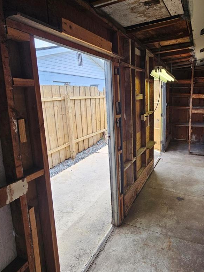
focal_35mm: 20
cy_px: 126
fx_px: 157
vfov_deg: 81.6
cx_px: 141
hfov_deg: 63.8
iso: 50
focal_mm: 2.2
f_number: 2.2
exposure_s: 1/157
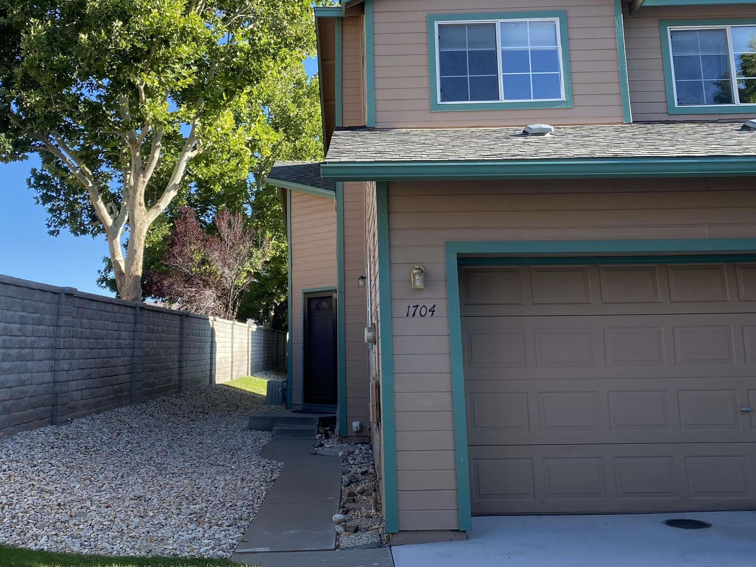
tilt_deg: +11.2
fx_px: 808
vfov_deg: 38.2
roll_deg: +0.9
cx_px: 347
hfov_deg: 50.1
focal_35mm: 37
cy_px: 184
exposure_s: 1/845
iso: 32
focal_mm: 4.25
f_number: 1.8
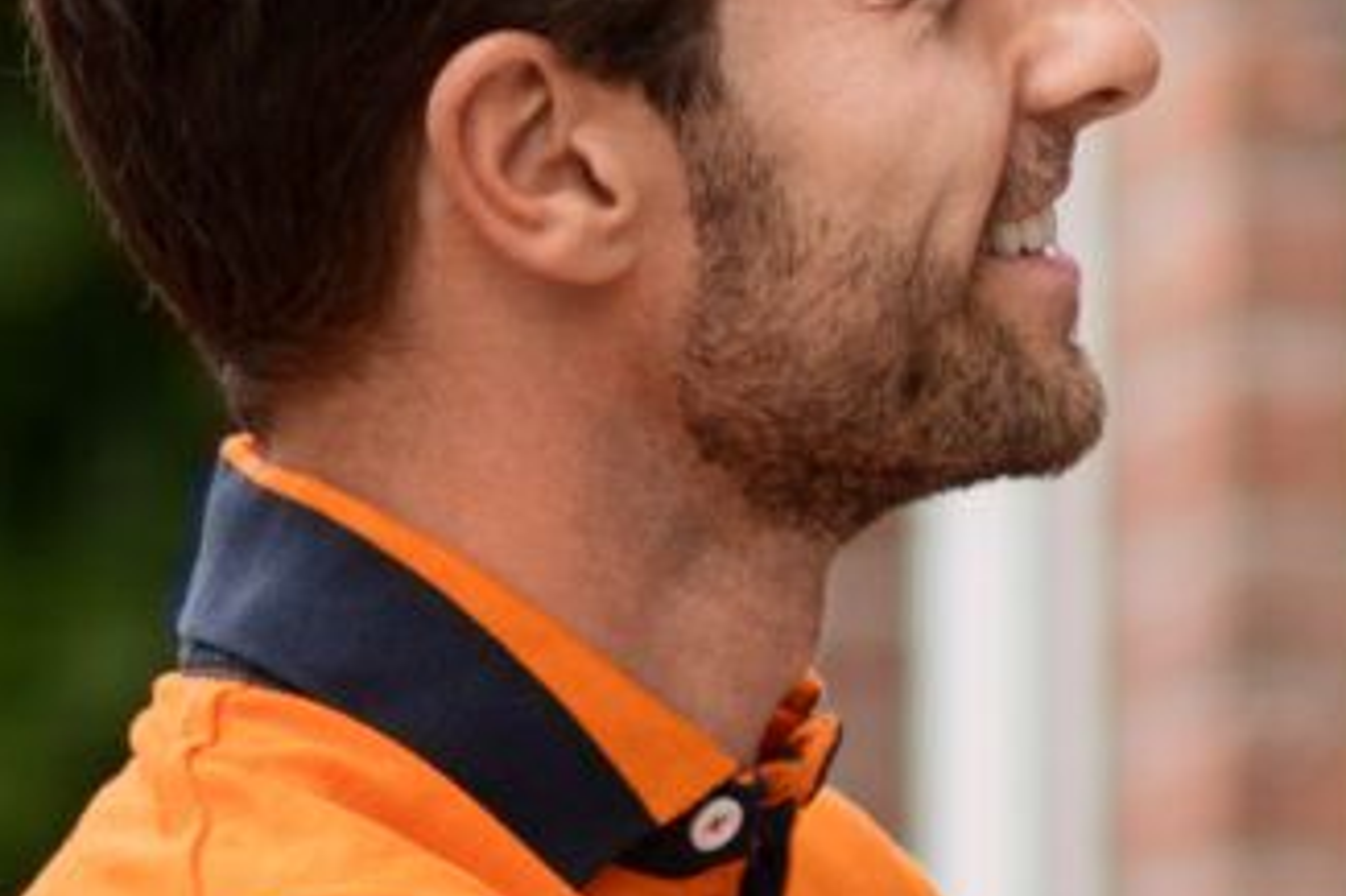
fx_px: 24962
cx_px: 3716
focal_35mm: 668
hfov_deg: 3.0
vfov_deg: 2.1
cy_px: 1034
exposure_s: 1/640
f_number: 1.8
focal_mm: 85
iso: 40
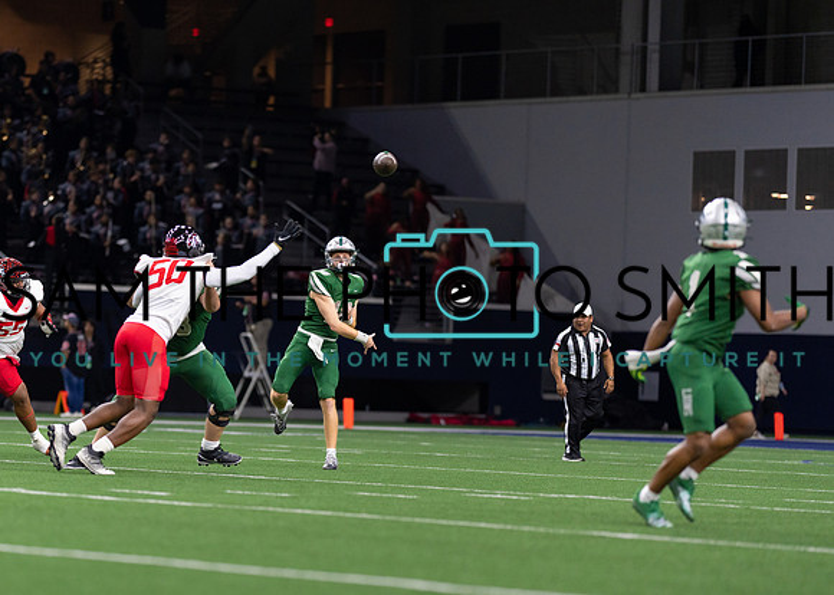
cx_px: 291
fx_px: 4375
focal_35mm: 185
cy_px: 384
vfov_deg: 7.8
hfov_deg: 10.9
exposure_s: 1/1600
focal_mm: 135
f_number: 1.8
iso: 1000
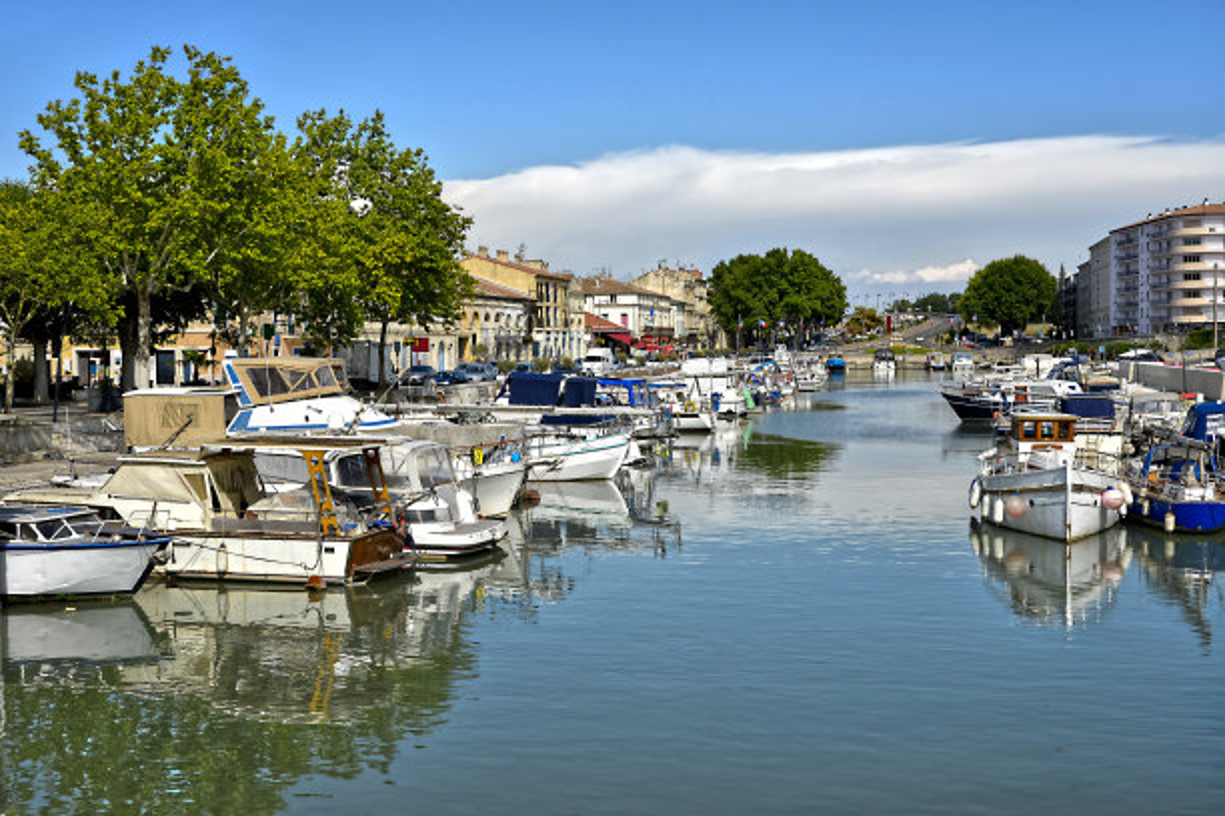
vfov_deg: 30.5
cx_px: 612
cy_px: 408
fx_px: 1497
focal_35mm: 44
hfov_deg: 44.5
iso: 200
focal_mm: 44
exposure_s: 1/320
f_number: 11
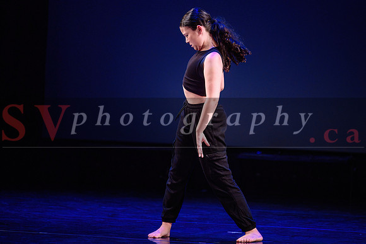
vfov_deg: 6.0
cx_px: 210
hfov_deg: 9.0
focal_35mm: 229
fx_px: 2332
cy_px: 104
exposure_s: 1/250
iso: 1600
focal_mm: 200
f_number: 2.8
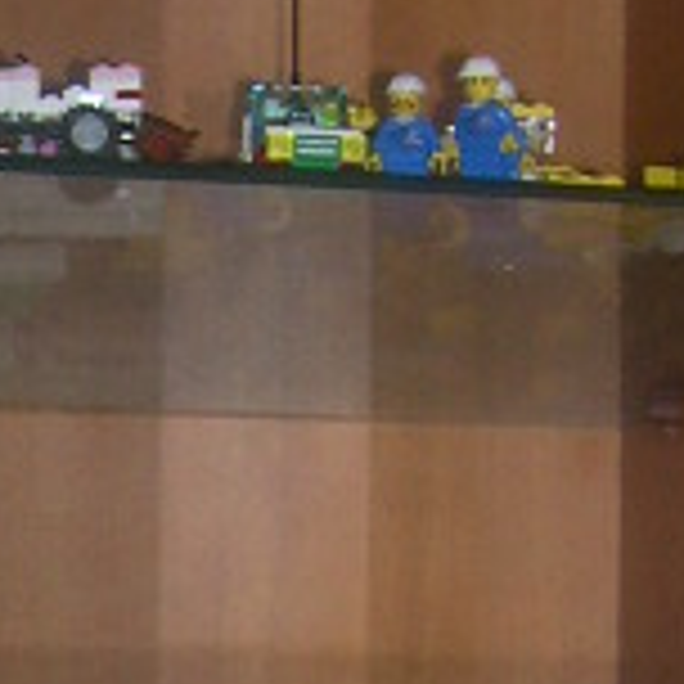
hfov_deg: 7.5
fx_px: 5075
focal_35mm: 227
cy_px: 1260
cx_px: -446
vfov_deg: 7.5
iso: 100
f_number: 2.8
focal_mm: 8
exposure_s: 1/60
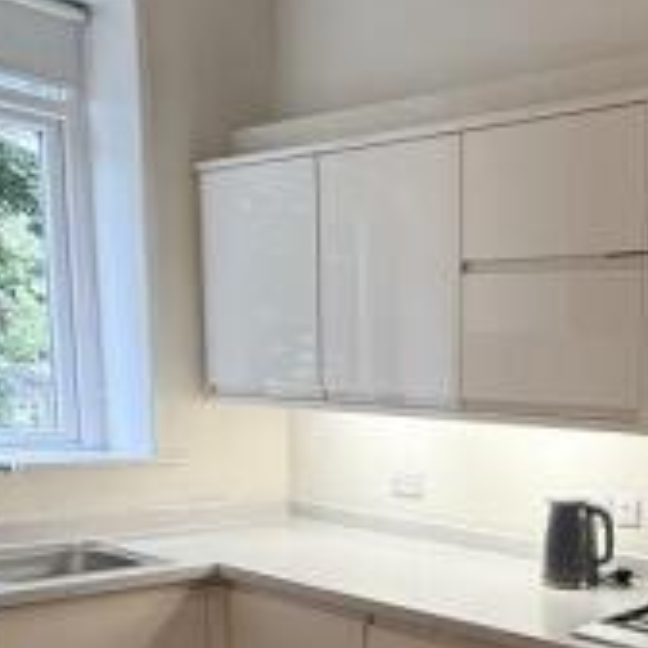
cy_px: 511
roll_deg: -2.3
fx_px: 911
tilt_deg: -7.2
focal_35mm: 43
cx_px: 727
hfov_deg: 33.6
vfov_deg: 37.9
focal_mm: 2.22
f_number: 2.2
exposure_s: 1/99
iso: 125
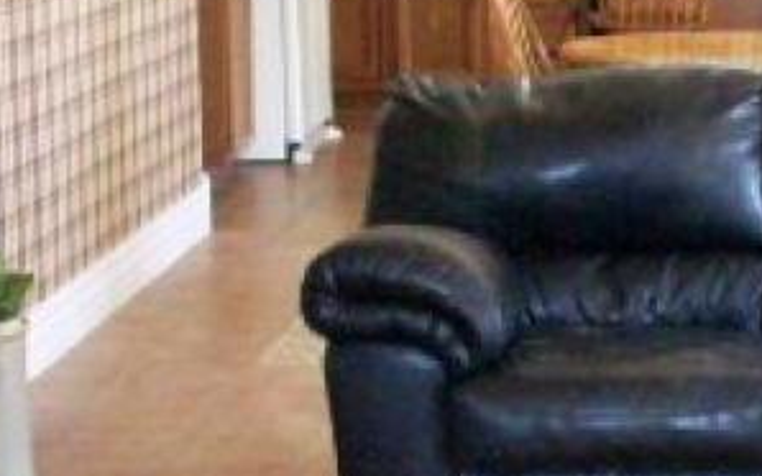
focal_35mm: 135
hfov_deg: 15.1
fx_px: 2802
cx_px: 811
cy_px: 331
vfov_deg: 9.7
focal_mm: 6.2
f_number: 2.8
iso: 800
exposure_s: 1/60
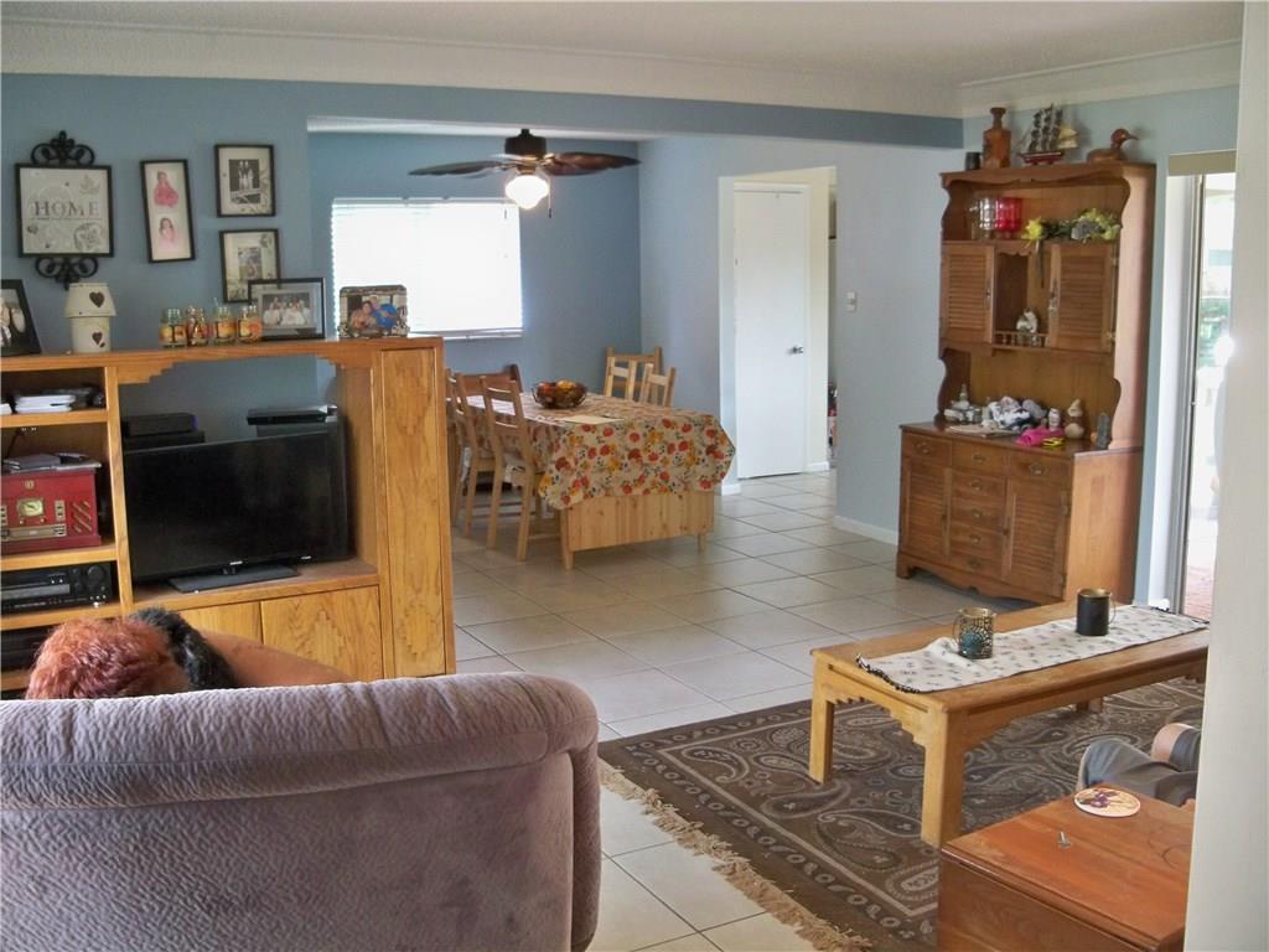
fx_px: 1283
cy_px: 476
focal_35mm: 35
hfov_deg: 52.6
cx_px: 634
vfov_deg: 40.7
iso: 320
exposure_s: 1/30
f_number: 3.5
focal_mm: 6.2
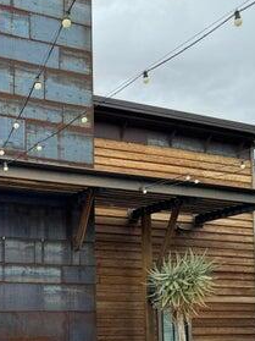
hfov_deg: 25.4
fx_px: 541
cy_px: 295
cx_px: 9
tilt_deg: +4.4
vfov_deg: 33.4
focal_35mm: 55
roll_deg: +0.3
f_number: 1.78
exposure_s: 1/900
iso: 80
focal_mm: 6.76
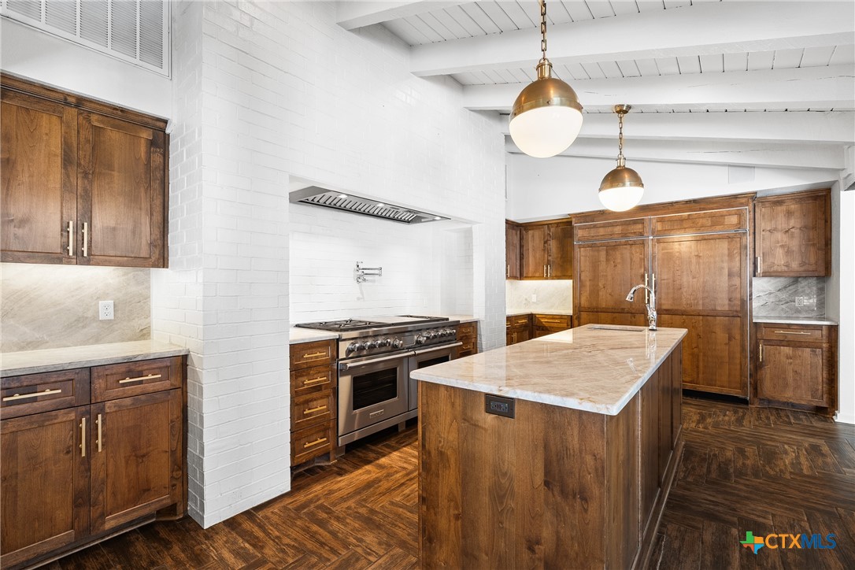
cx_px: 428
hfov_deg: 96.7
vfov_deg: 73.7
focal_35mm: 16
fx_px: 380
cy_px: 285
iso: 800
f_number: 9
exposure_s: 1/1.67
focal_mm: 16
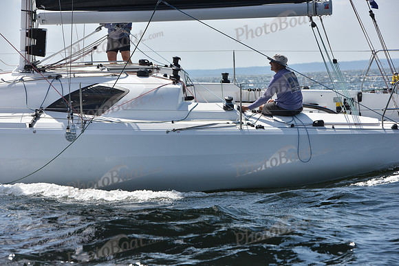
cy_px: 133
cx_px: 200
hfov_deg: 12.8
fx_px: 1774
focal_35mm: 160
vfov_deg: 8.6
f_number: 9
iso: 320
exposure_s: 1/1250
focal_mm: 160
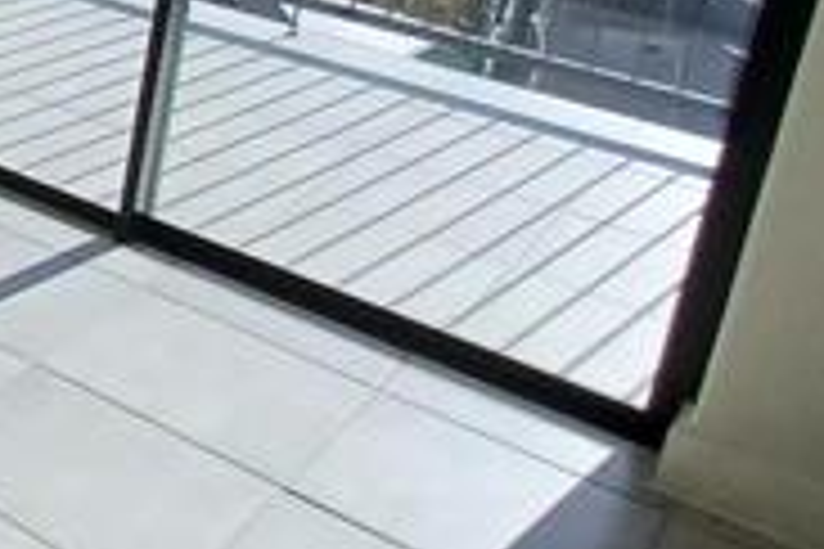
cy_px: -117
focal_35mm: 59
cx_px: -522
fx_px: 1350
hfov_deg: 23.8
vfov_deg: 21.3
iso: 40
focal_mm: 1.42
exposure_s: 1/1644
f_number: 2.2
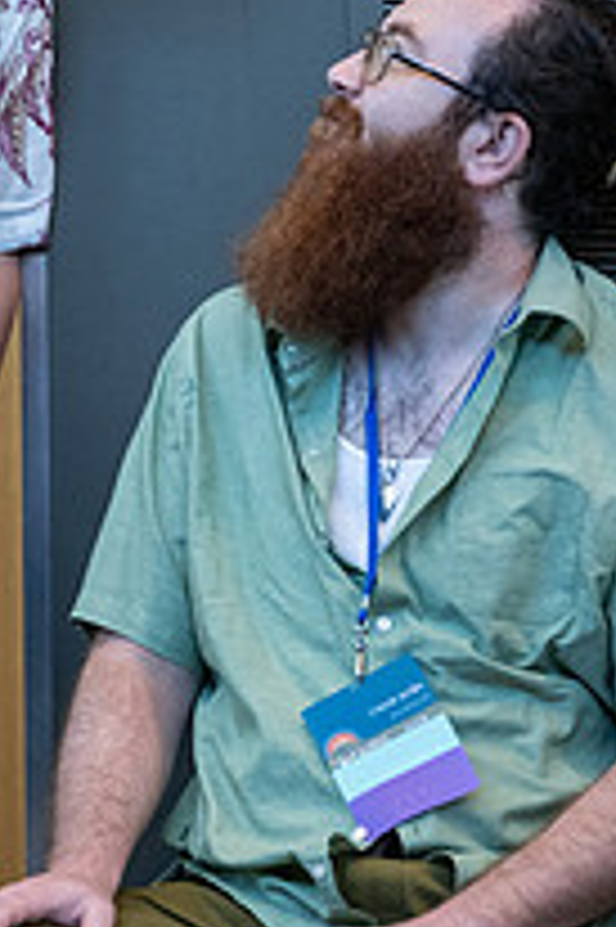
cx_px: 99
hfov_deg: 3.8
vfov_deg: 5.7
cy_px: 166
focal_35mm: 363
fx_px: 9332
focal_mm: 110.6
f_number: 2.8
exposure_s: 1/160
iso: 2000
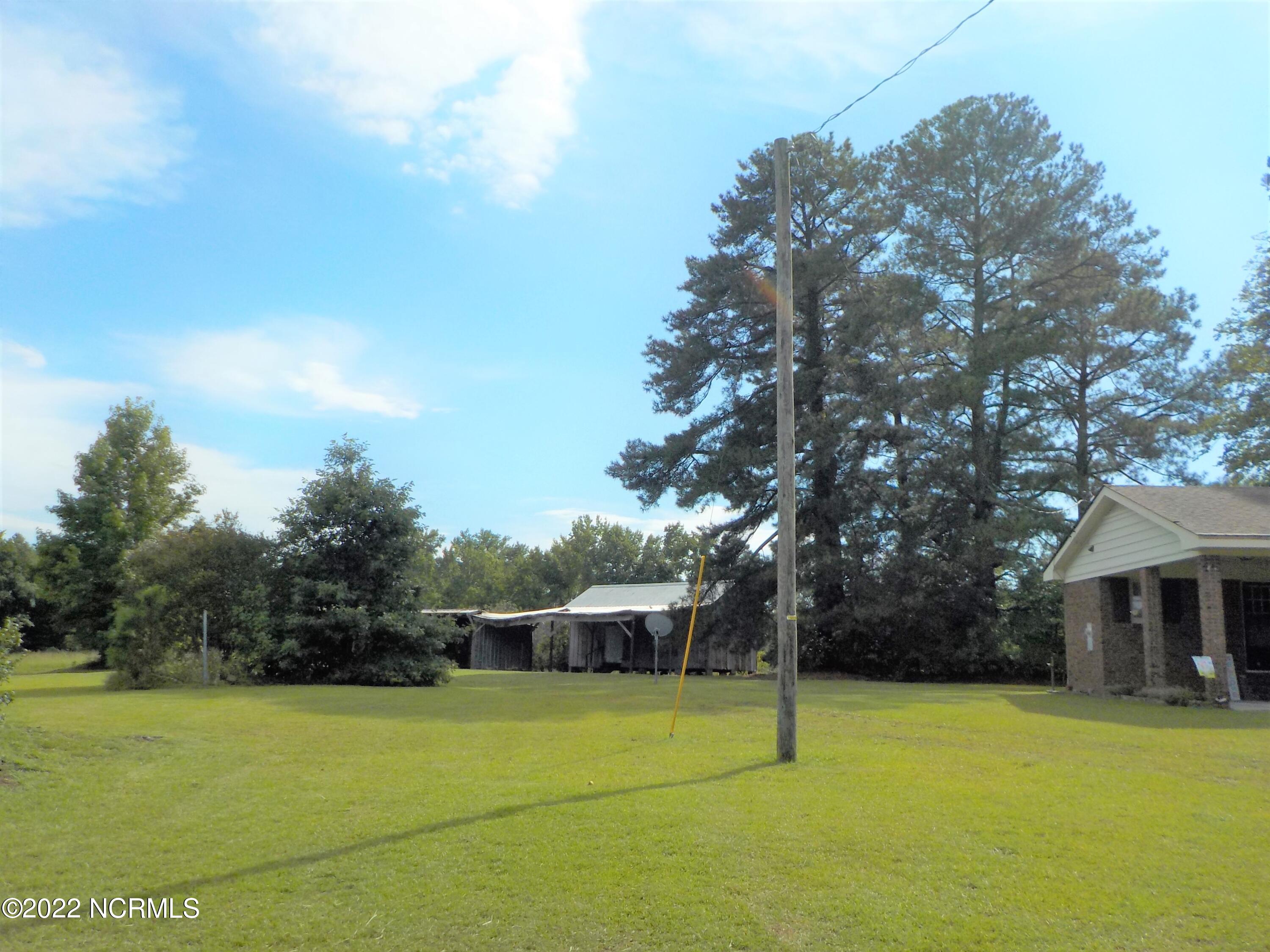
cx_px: 635
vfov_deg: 46.8
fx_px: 1101
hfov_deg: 60.0
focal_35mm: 30
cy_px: 476
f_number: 6.6
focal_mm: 4.1
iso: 125
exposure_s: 1/500
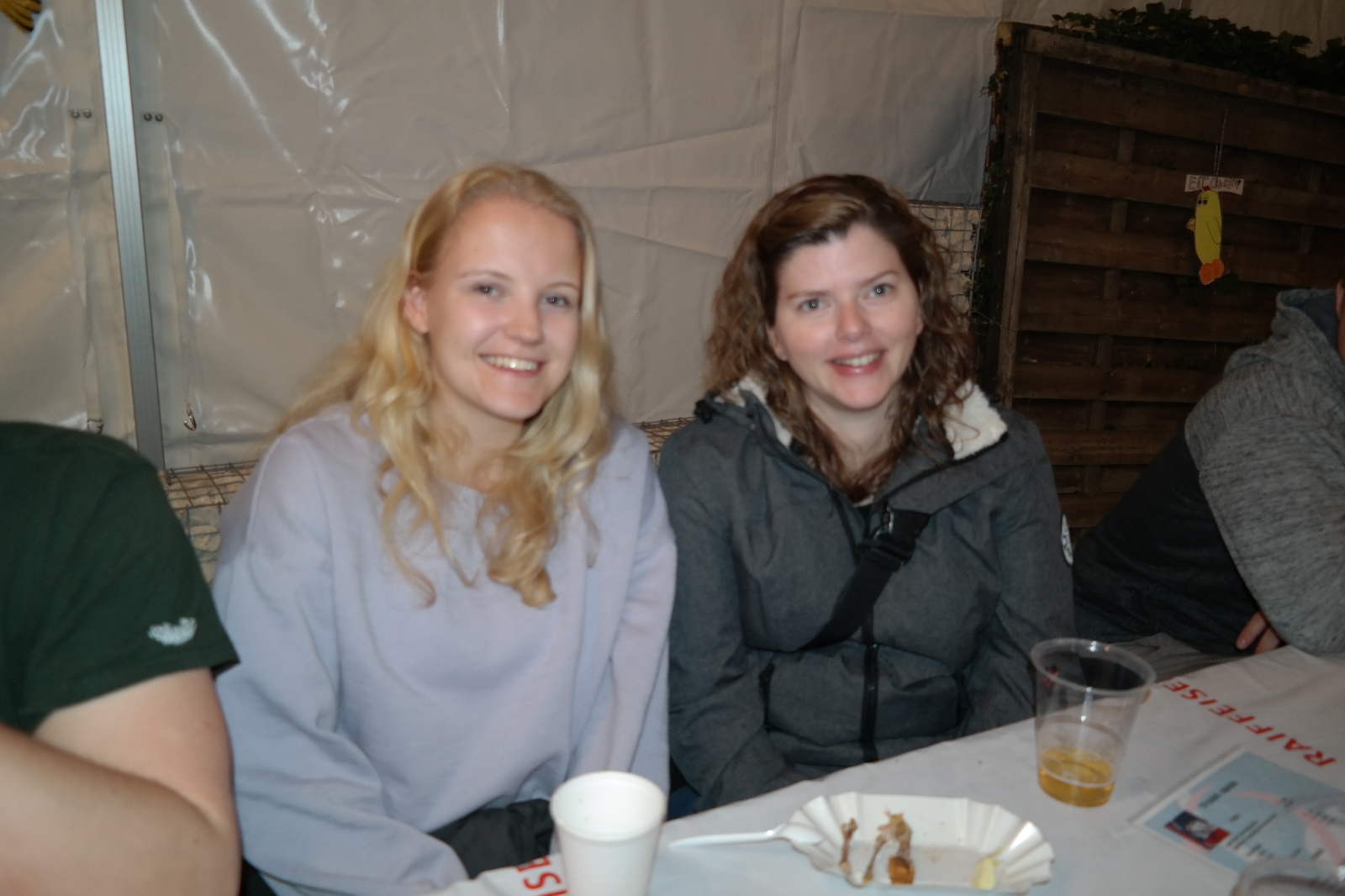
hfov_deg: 67.4
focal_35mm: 27
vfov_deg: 47.9
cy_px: 448
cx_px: 672
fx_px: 1008
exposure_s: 1/40
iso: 400
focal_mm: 18
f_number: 3.5
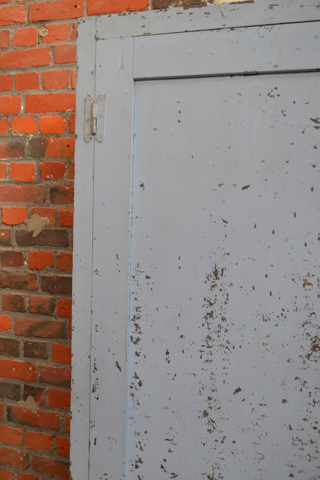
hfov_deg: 28.1
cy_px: 240
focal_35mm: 48
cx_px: 160
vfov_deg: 41.1
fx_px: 640
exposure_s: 1/125
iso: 320
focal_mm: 32
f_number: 5.6
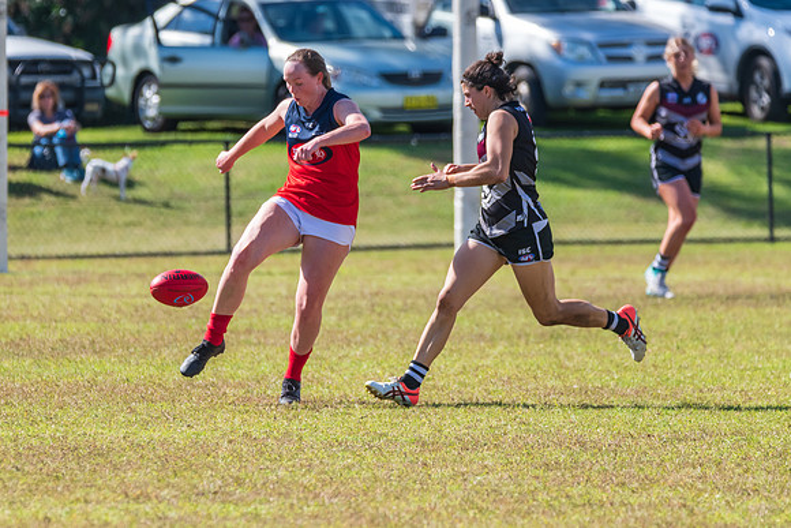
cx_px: 307
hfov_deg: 4.3
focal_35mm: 477
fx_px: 10490
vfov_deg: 2.9
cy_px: 276
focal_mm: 350
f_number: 6.3
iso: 800
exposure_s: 1/2000
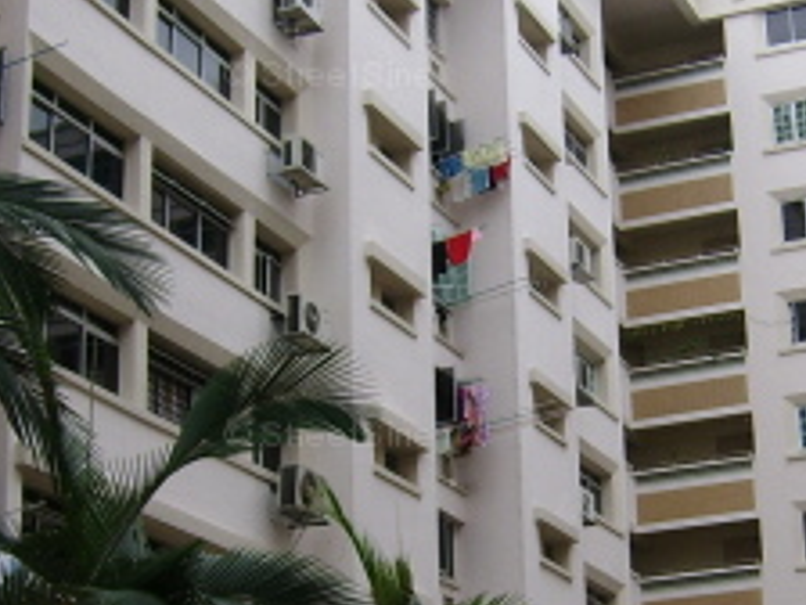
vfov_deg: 17.1
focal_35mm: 86
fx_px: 2002
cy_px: 439
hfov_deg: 22.7
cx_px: 493
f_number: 5.8
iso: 50
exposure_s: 1/324
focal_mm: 5.95
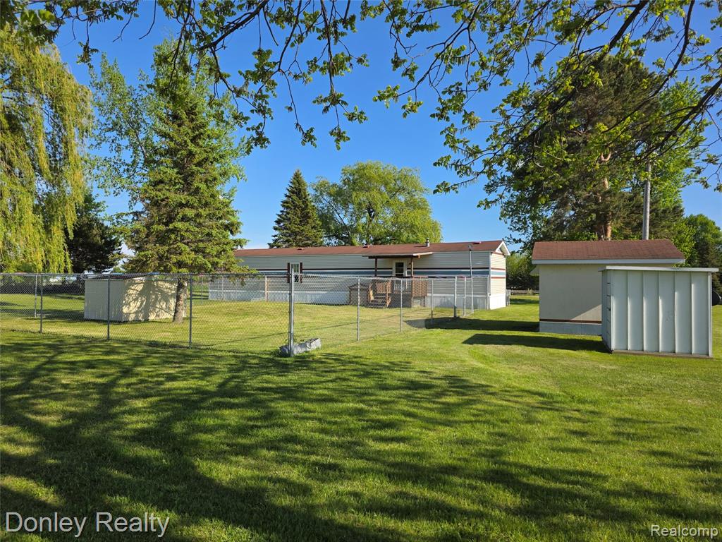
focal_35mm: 23
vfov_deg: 58.9
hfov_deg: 73.9
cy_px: 271
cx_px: 361
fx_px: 480
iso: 80
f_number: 1.7
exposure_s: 1/4766
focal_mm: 6.3
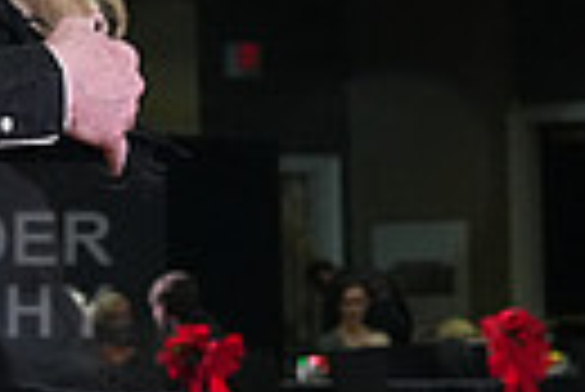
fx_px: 5076
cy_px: 282
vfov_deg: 4.4
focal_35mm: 312
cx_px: -324
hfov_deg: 6.5
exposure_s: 1/320
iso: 6400
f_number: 7.1
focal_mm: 70
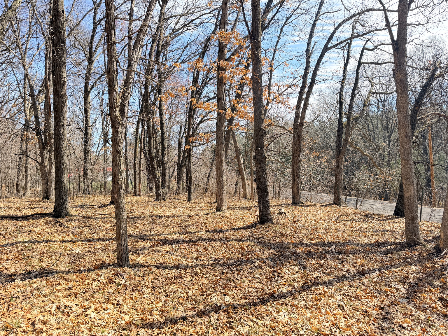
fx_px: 311
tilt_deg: -0.6
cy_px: 168
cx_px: 224
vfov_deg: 56.8
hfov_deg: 71.6
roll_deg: +3.2
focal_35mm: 24
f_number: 1.78
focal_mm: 6.76
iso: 100
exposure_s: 1/1553
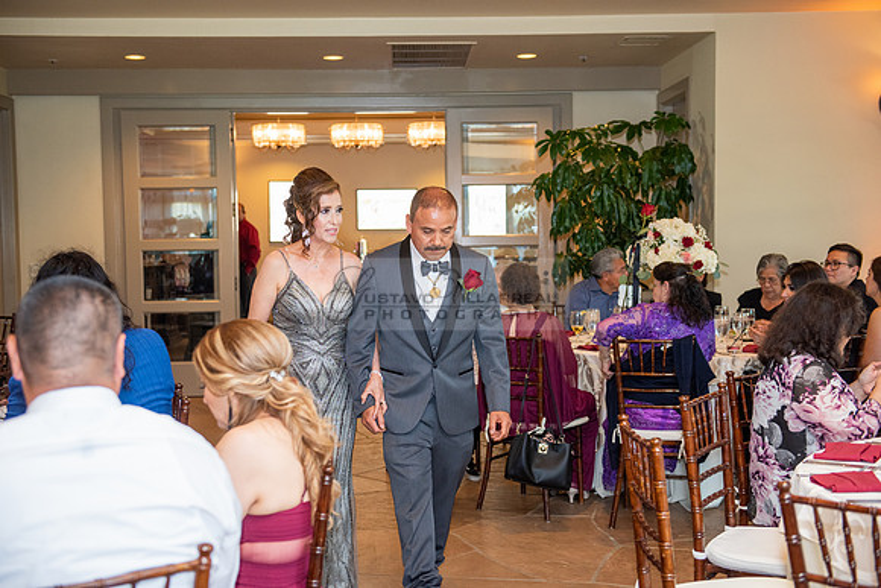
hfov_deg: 41.1
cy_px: 294
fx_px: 1175
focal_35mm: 48
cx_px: 440
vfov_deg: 28.1
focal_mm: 48
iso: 1250
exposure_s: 1/125
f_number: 3.5
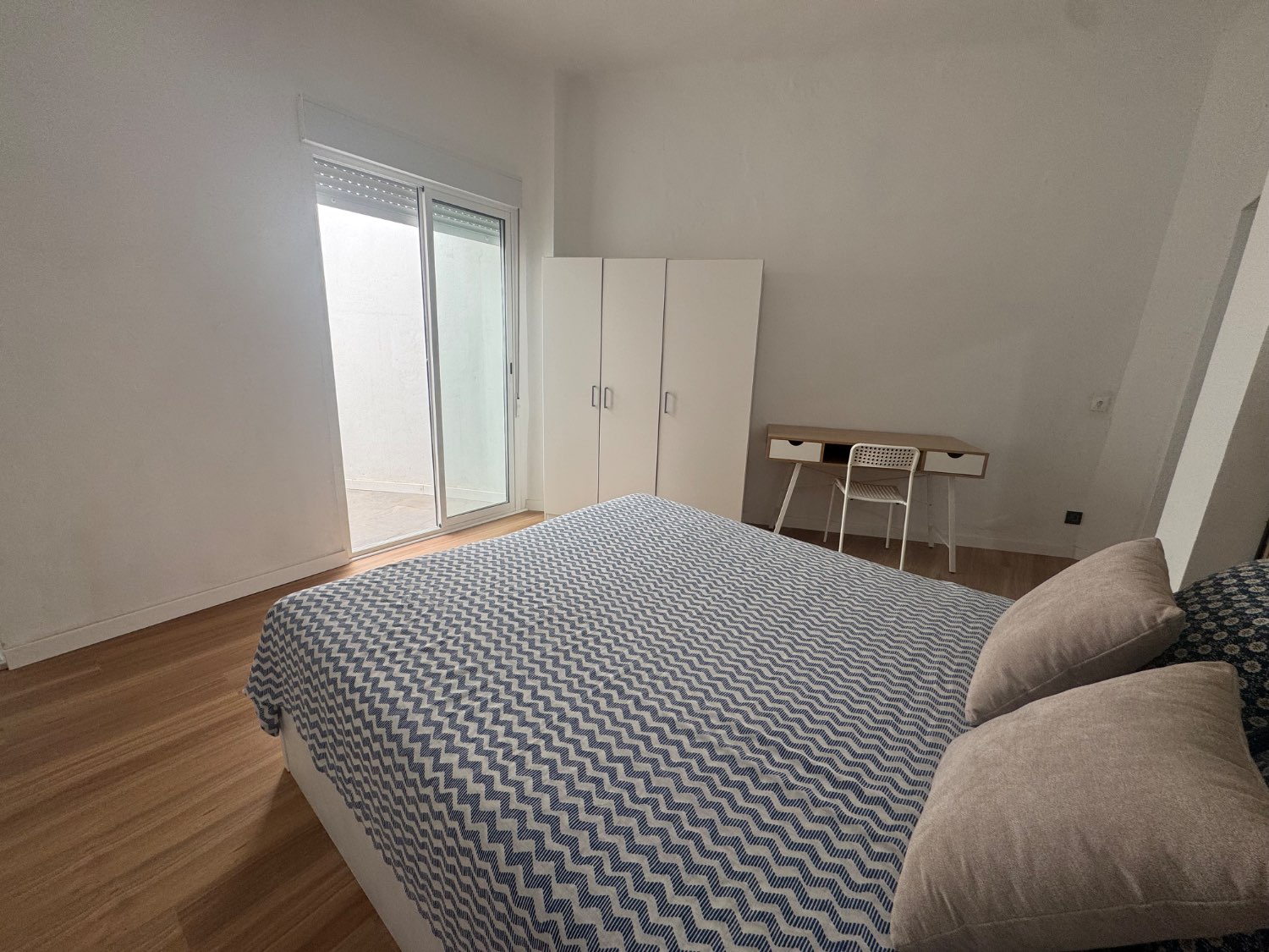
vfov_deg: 85.7
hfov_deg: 102.1
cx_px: 634
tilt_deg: -13.3
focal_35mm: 14
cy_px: 476
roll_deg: -1.8
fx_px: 513
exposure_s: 1/99
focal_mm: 2.22
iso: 64
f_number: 2.2
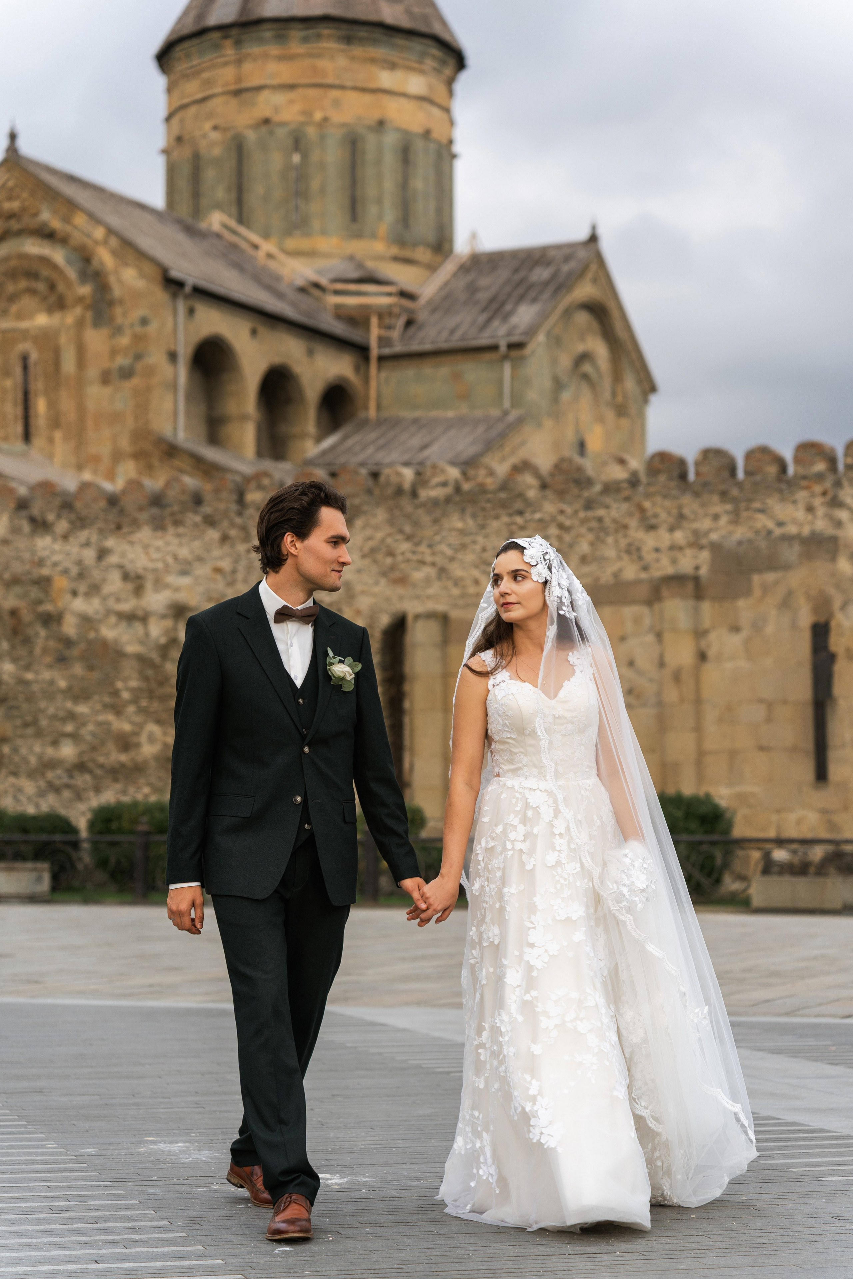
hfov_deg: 18.4
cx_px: 426
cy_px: 640
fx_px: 2630
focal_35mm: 74
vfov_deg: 27.3
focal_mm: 74
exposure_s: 1/200
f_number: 3.2
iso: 160
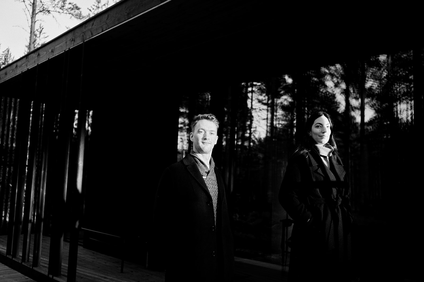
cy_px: 141
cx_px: 212
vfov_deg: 37.9
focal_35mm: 35
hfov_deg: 54.4
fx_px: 412
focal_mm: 23
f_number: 2
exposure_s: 1/180
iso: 125
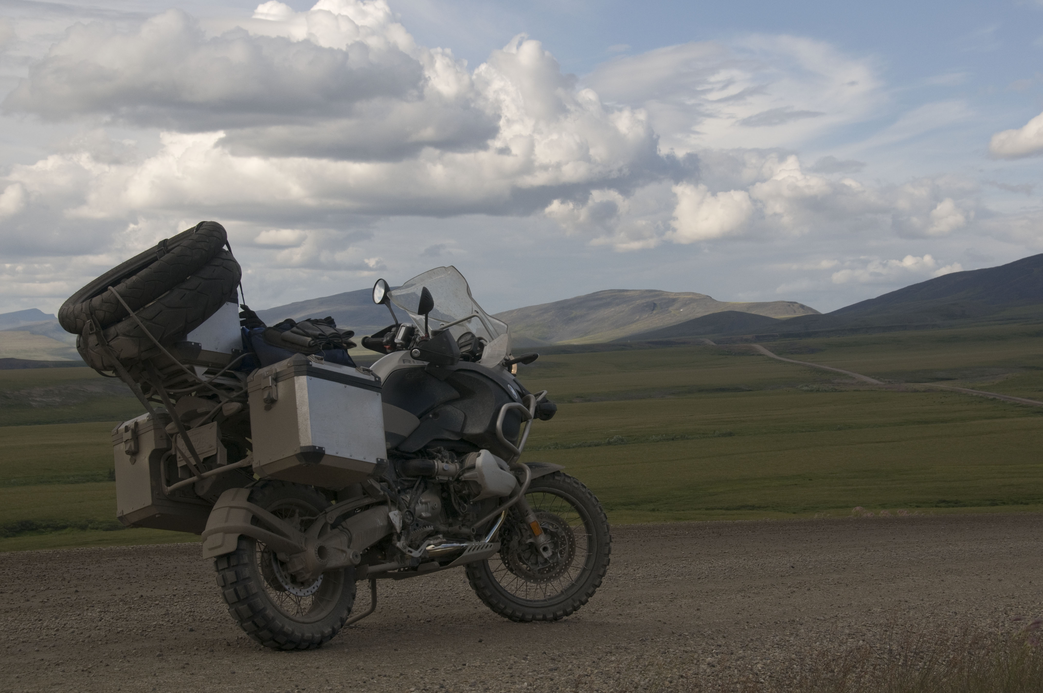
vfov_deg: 21.5
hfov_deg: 31.9
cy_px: 346
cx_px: 522
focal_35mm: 63
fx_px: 1823
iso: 200
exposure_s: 1/400
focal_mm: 42
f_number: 10
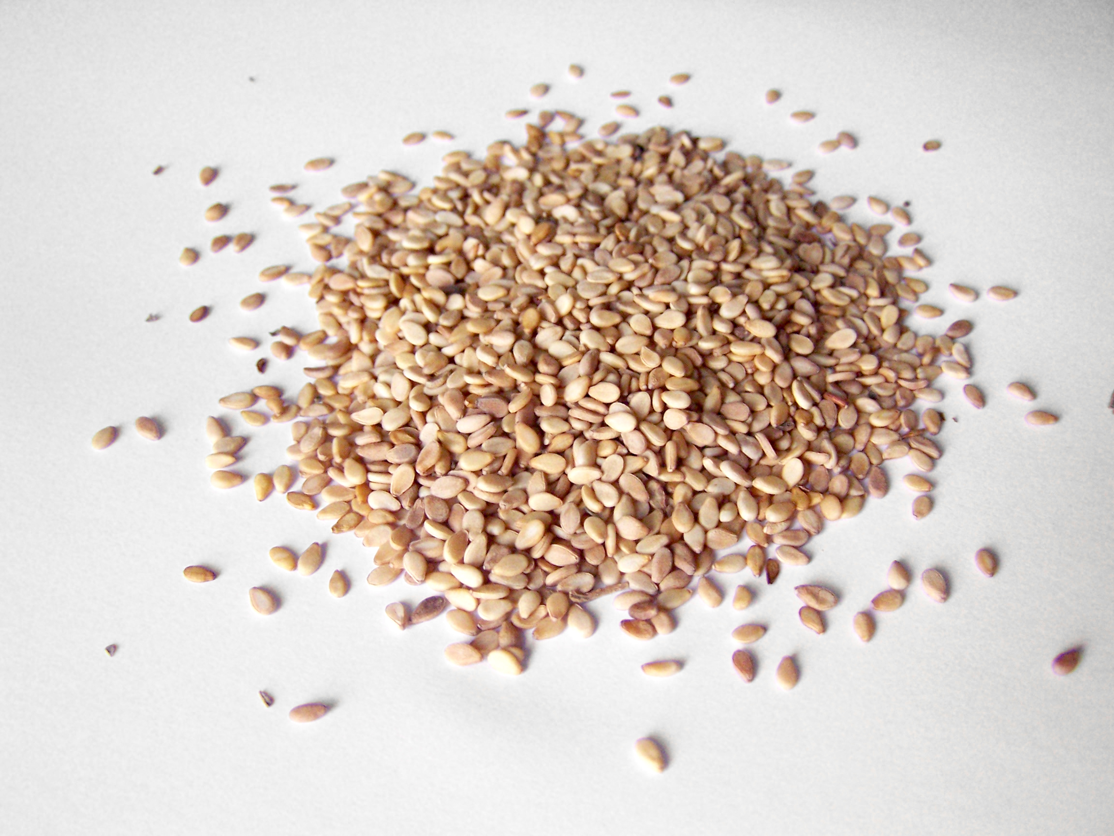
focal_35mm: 38
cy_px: 418
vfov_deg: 37.7
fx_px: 1223
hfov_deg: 49.0
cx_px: 557
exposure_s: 1/45
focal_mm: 6.3
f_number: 2.8
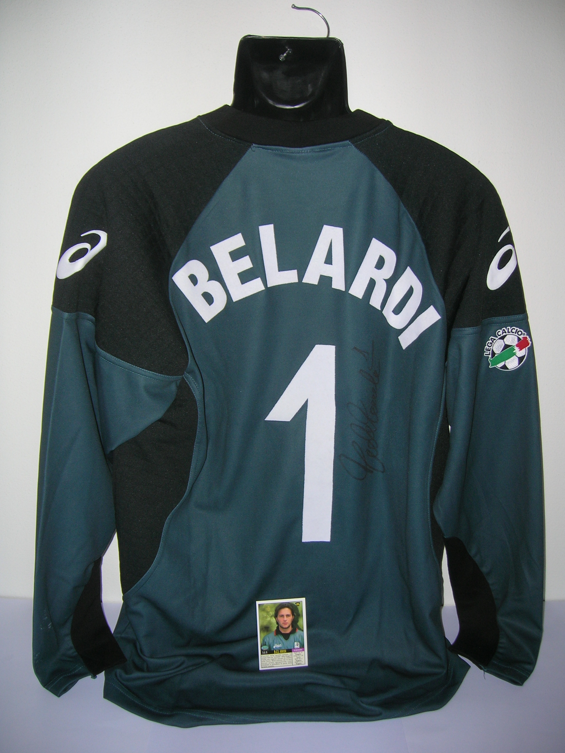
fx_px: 740
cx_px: 282
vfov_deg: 54.0
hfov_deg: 41.8
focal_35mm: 34
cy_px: 376
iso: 50
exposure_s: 1/60.1
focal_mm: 5.7
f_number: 2.9
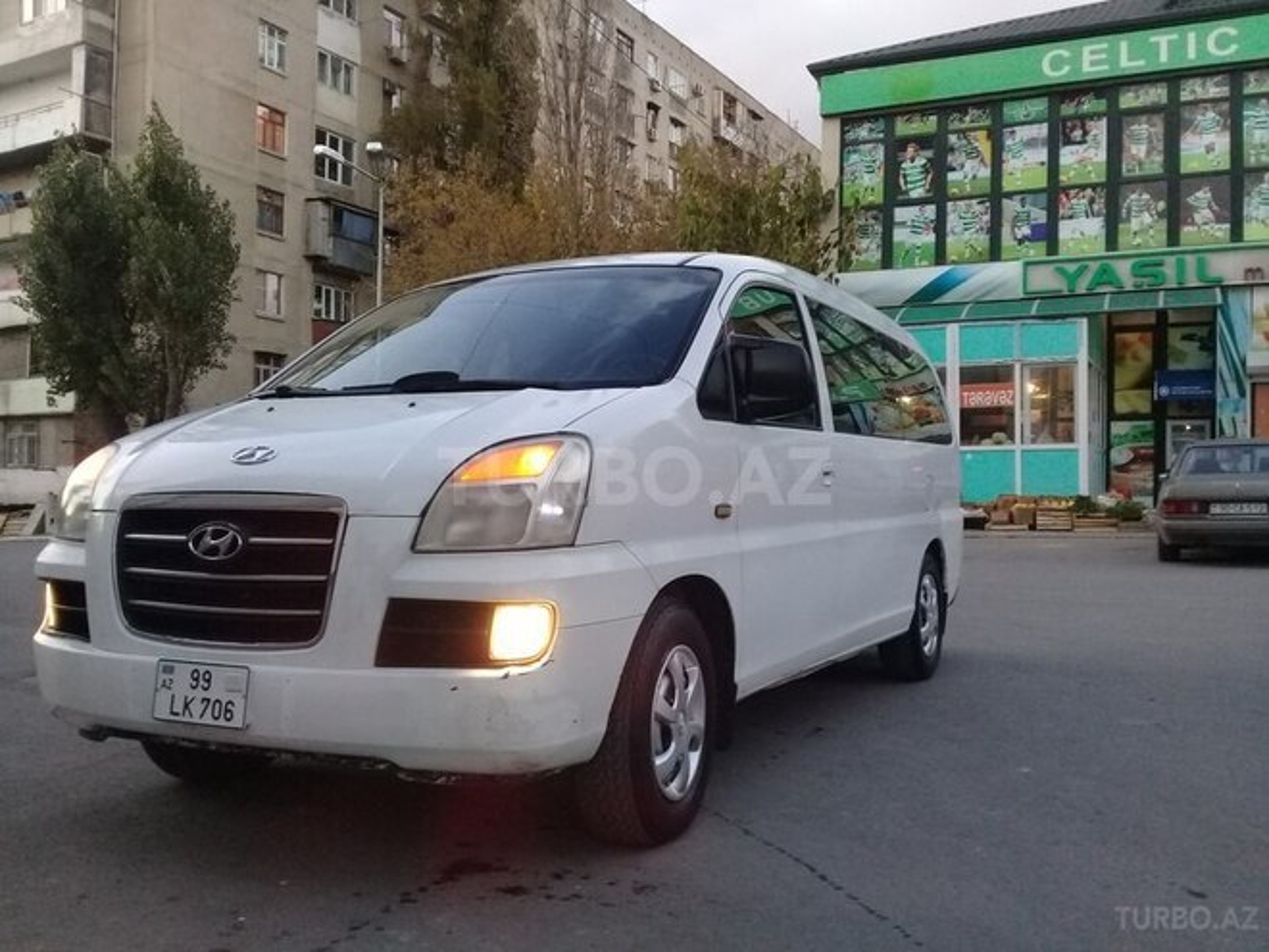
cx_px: 634
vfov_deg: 45.4
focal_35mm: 31
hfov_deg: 58.4
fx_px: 1136
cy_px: 476
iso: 160
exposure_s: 1/40
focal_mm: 3.3
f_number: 2.2
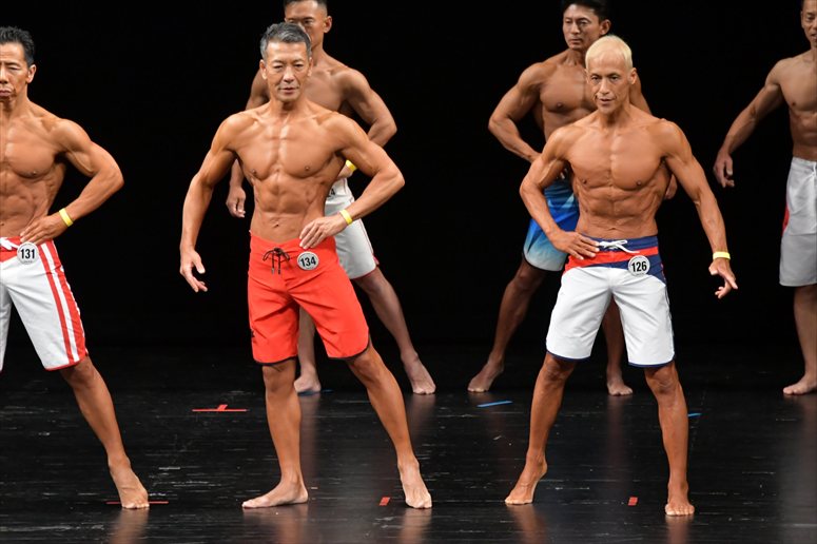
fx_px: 6465
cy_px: 272
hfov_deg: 7.2
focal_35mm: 285
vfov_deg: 4.8
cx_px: 408
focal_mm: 190
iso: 3200
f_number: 5.6
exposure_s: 1/400
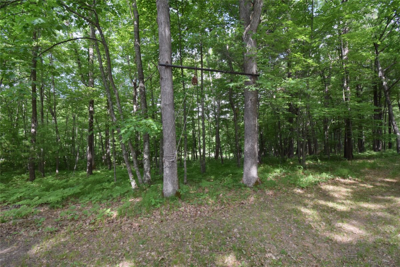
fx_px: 167
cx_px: 200
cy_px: 134
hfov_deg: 100.4
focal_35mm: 15
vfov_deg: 77.3
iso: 320
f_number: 11
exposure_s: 1/60
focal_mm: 10
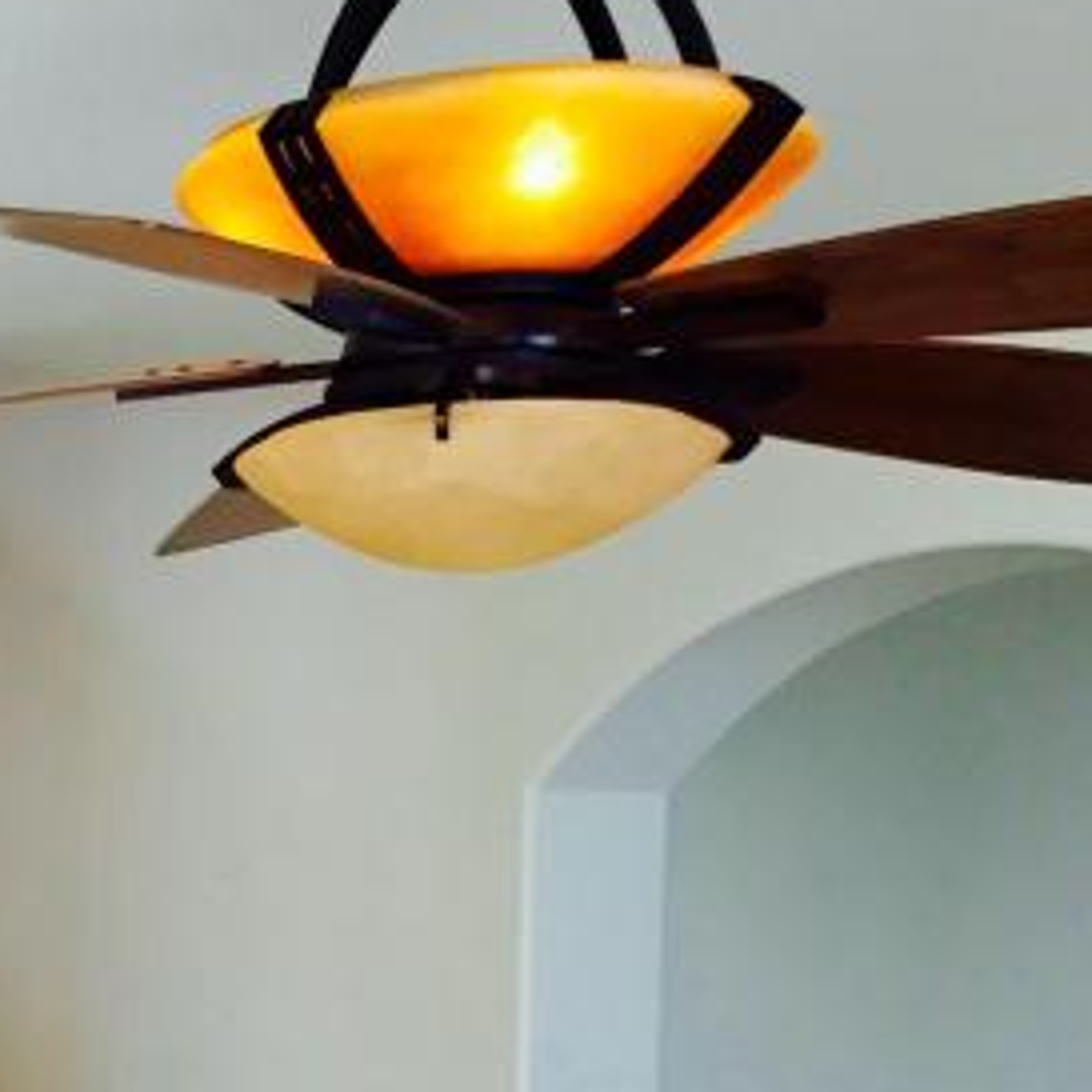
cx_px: -916
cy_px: 1160
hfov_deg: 15.7
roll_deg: -1.4
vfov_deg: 18.1
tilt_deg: -1.2
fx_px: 3319
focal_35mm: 93
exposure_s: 1/120
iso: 32
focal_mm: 3.99
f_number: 1.8
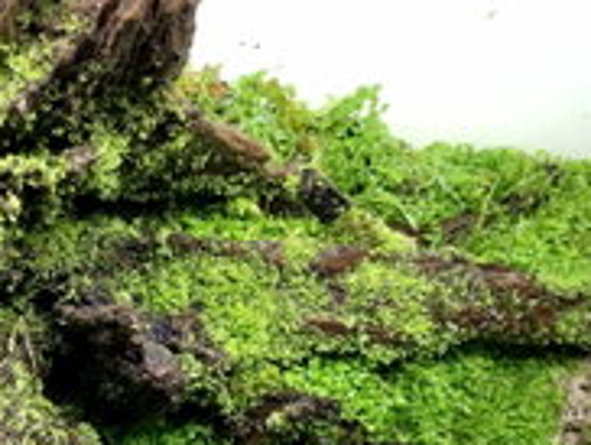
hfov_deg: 31.0
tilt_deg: -72.4
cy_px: 297
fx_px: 1026
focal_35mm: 60
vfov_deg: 24.4
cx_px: 84
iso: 80
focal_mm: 4.25
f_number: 1.8
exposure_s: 1/100
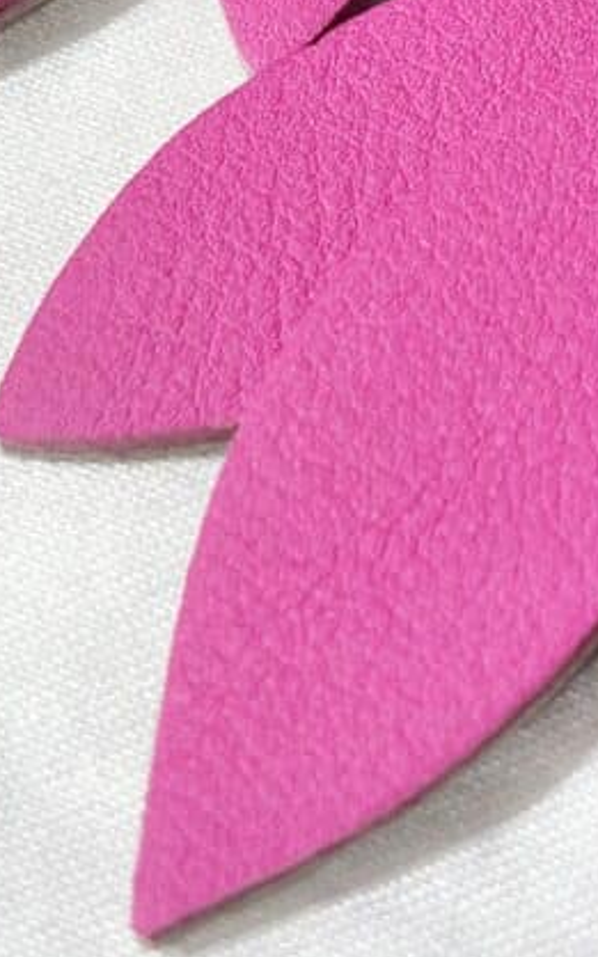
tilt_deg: -56.2
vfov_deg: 15.1
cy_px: -124
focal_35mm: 135
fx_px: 3523
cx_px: 444
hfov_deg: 9.7
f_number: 1.6
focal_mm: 5.96
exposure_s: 1/167
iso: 32
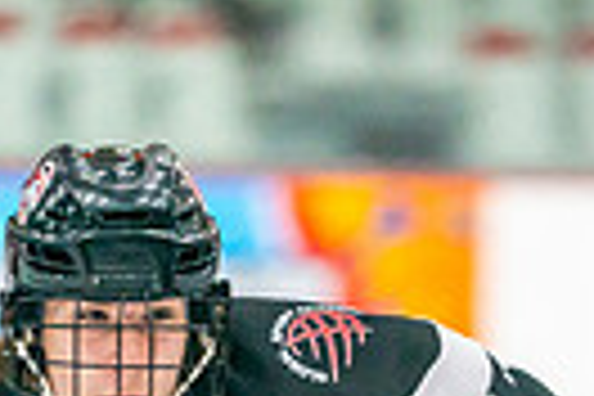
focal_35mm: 880
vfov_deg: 1.6
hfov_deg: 2.3
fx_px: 14519
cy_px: 866
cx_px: 400
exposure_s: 1/1000
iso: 3200
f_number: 2.8
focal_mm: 200
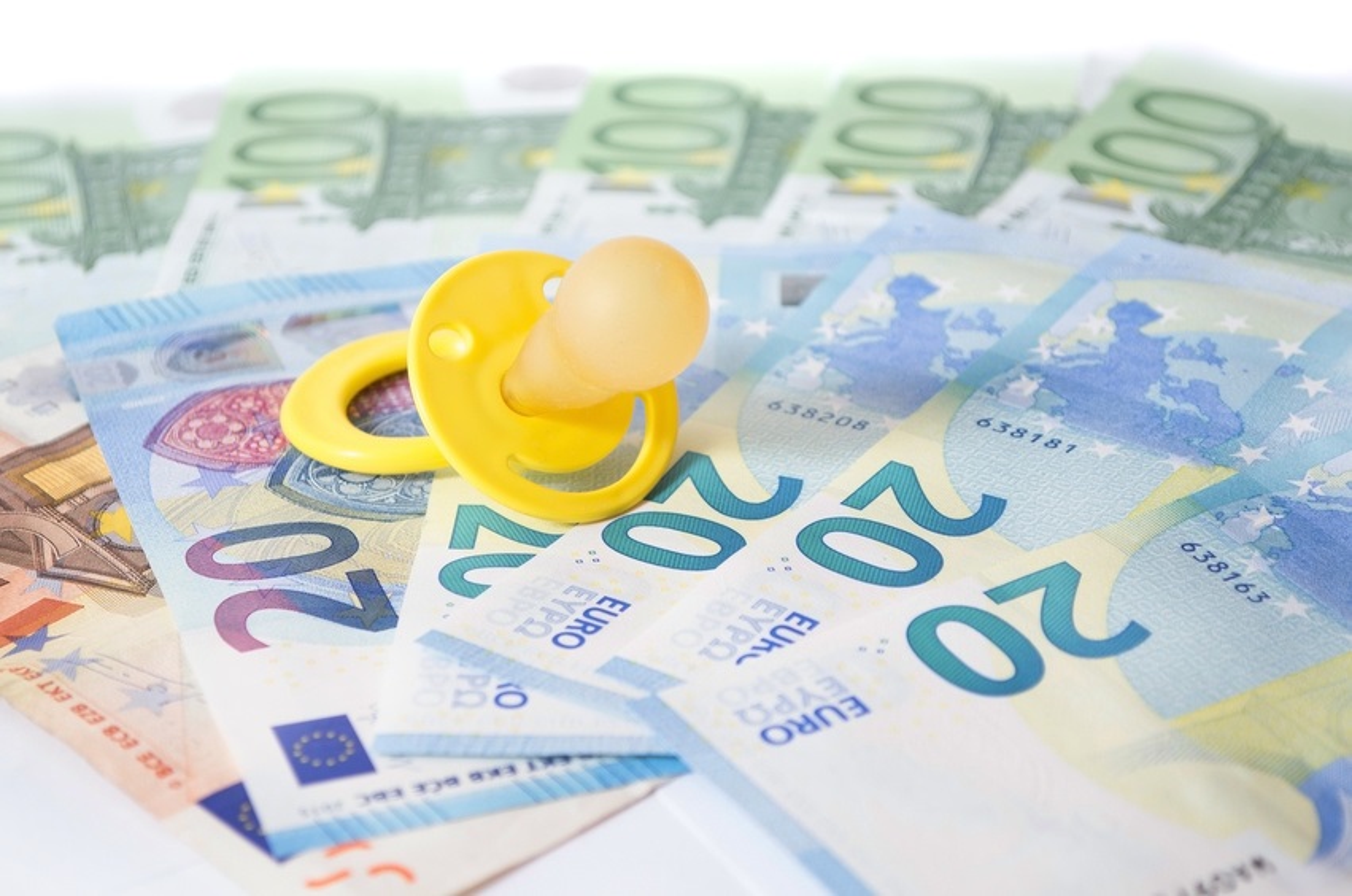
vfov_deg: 17.4
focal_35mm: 78
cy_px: 448
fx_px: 2924
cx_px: 676
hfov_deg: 26.0
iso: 100
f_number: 7.1
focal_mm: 52
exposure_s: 1/160
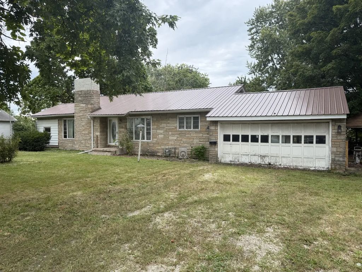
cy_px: 136
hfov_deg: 71.6
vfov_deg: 56.8
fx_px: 251
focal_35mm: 24
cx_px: 181
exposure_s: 1/1005
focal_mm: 6.76
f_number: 1.78
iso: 100
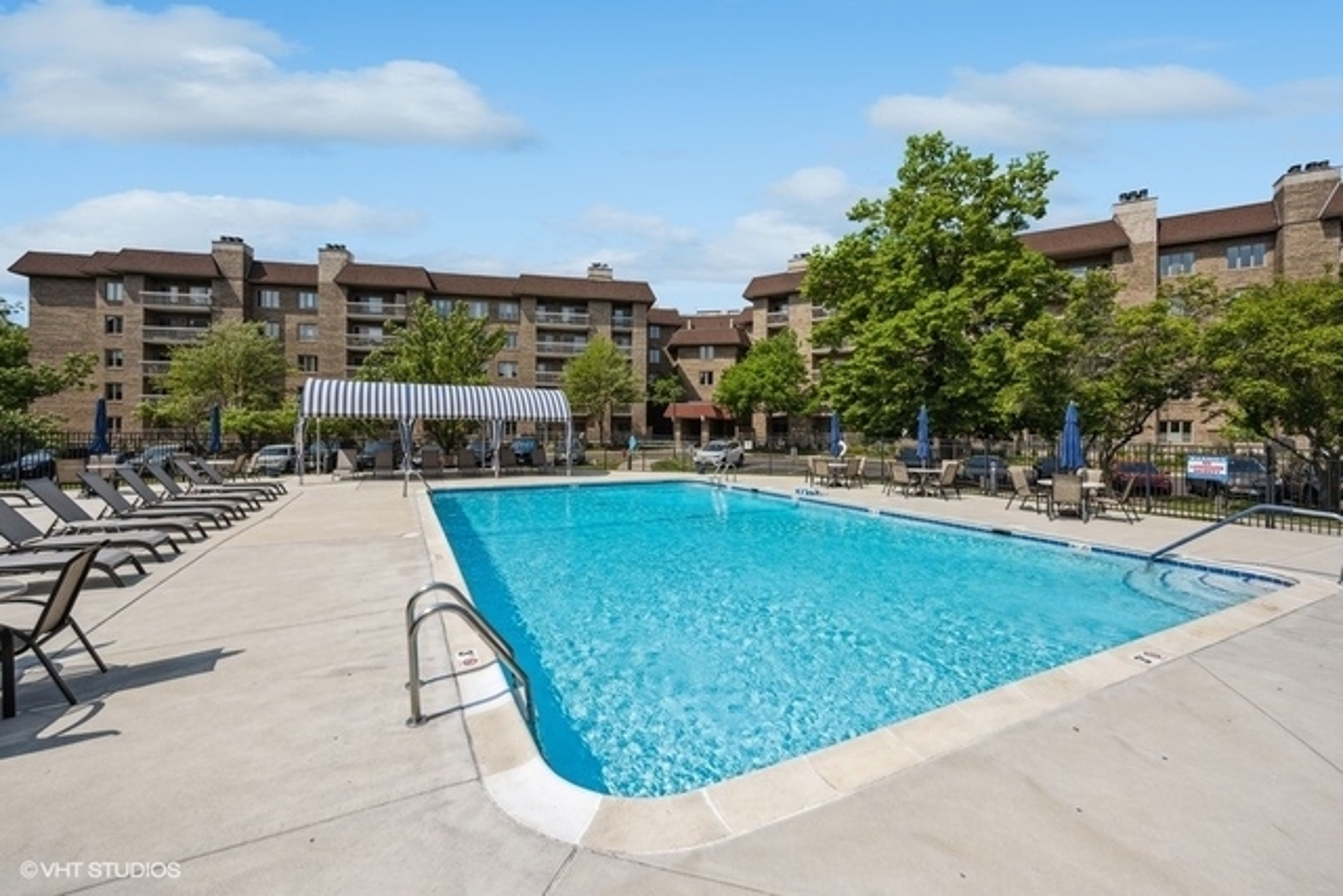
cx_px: 672
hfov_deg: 104.2
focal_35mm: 14
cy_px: 448
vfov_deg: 81.2
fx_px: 522
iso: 200
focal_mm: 14
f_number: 9.5
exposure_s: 1/750
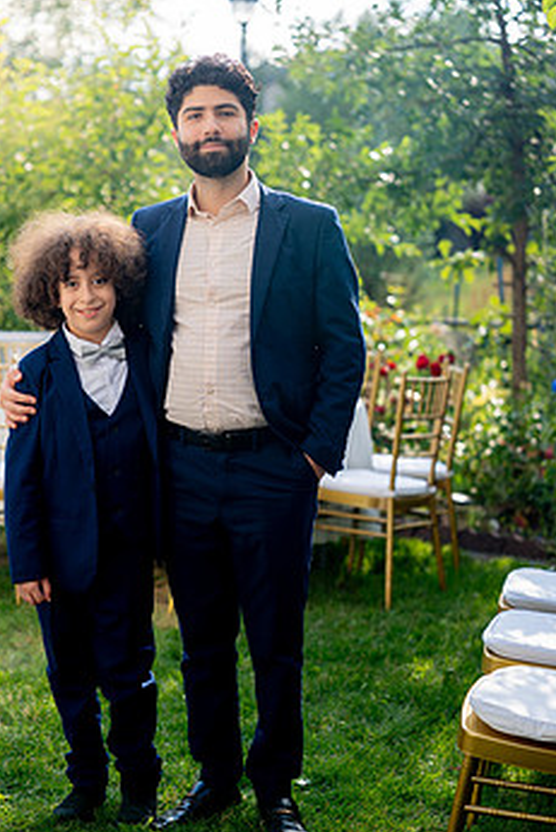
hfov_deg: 20.9
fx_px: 1504
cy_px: 442
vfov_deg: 30.9
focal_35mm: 65
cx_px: 229
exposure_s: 1/2500
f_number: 2
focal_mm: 50
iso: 250
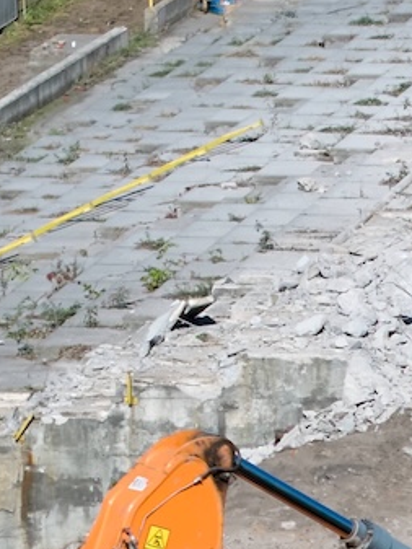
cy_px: 798
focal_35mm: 441
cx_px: 1143
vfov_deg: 4.5
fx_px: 6994
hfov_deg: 3.3
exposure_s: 1/1500
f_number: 2.8
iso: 100
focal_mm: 19.35
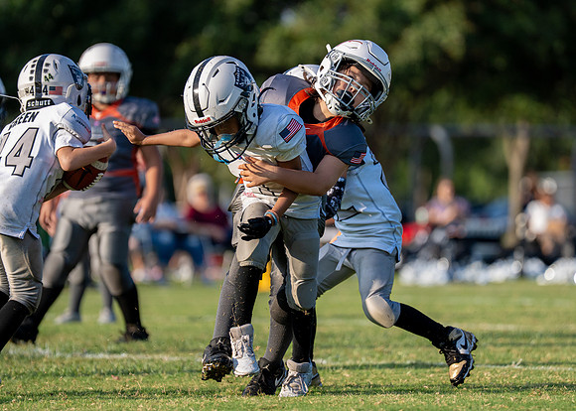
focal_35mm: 283
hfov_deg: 7.1
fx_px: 4633
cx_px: 311
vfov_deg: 5.1
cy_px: 199
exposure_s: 1/4000
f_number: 2.8
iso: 320
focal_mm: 200
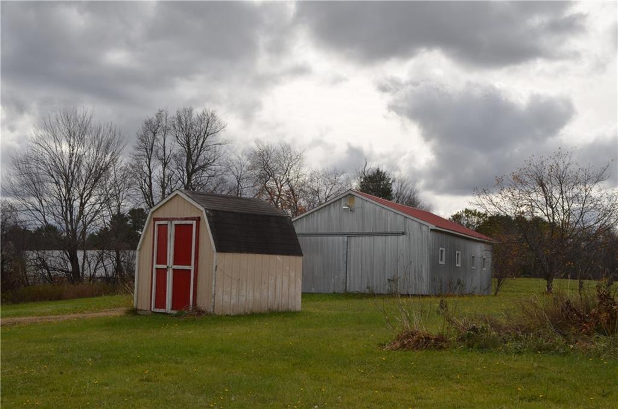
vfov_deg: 27.9
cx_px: 309
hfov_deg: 41.2
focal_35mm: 48
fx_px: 822
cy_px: 204
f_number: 10
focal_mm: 32
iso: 100
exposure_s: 1/200
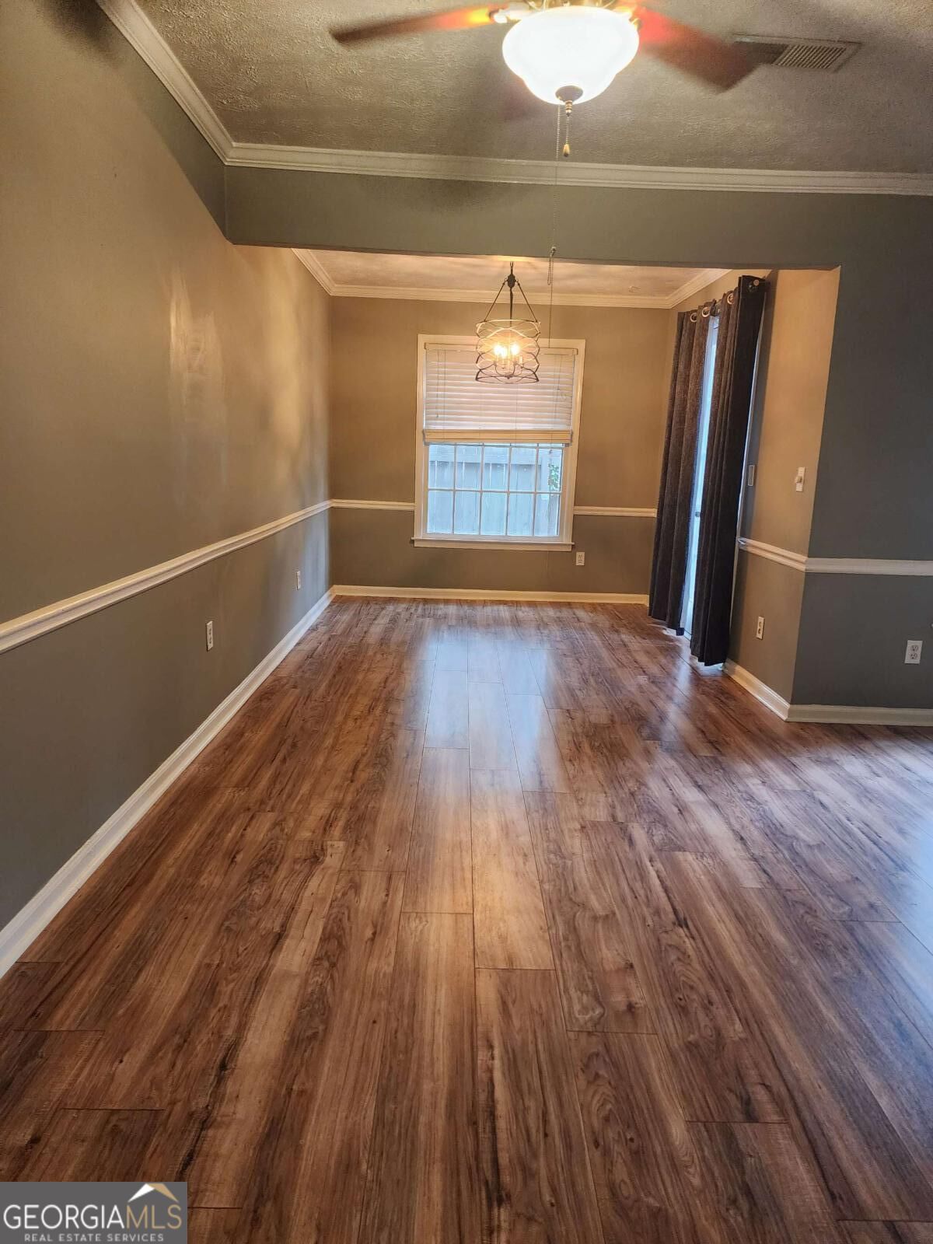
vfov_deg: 73.9
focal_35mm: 23
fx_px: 827
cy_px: 622
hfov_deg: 58.9
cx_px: 466
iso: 640
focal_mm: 6.4
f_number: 1.8
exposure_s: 1/120
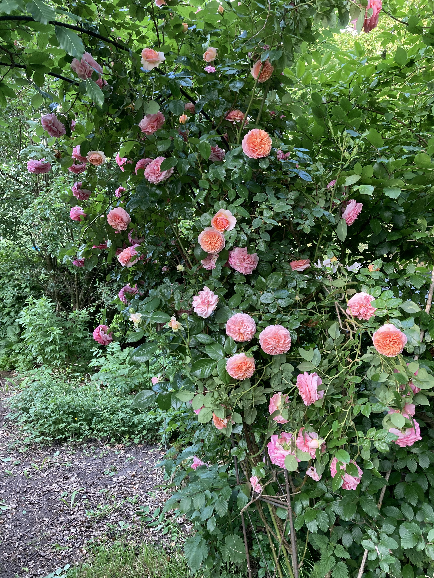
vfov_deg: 63.4
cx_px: 217
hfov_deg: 49.7
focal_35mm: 28
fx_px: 468
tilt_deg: -7.4
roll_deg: -0.4
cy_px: 289
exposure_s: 1/117
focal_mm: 3.99
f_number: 1.8
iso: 80
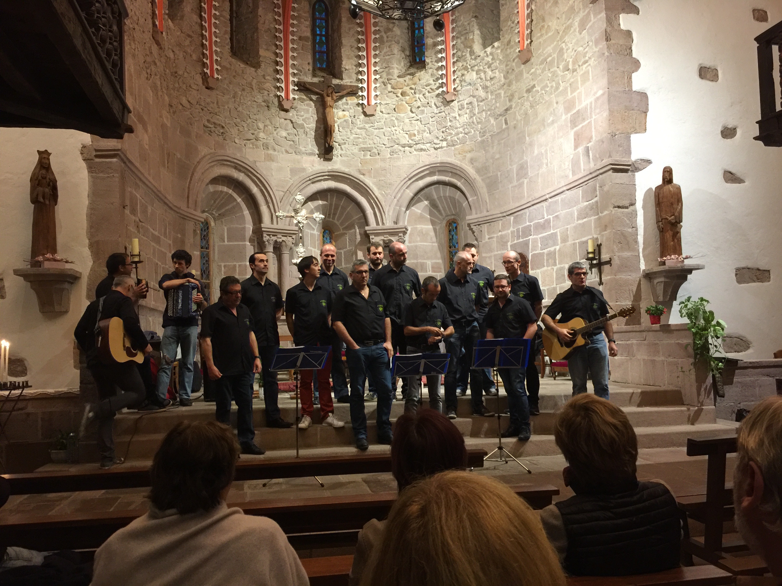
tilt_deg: +4.1
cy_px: 293
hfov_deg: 61.7
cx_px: 391
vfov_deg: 48.2
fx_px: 655
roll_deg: +1.0
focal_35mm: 29
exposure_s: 1/10
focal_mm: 4.15
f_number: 2.2
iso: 125
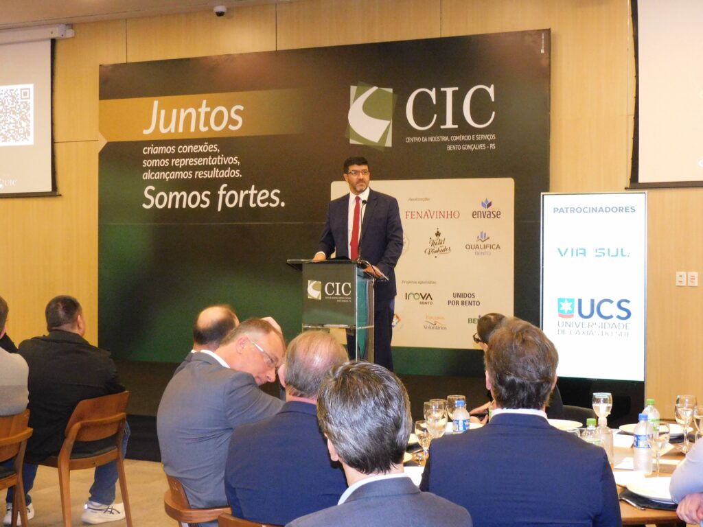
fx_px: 1219
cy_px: 264
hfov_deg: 32.2
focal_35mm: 60
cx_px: 352
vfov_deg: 24.4
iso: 800
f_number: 4.2
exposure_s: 1/30
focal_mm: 10.7
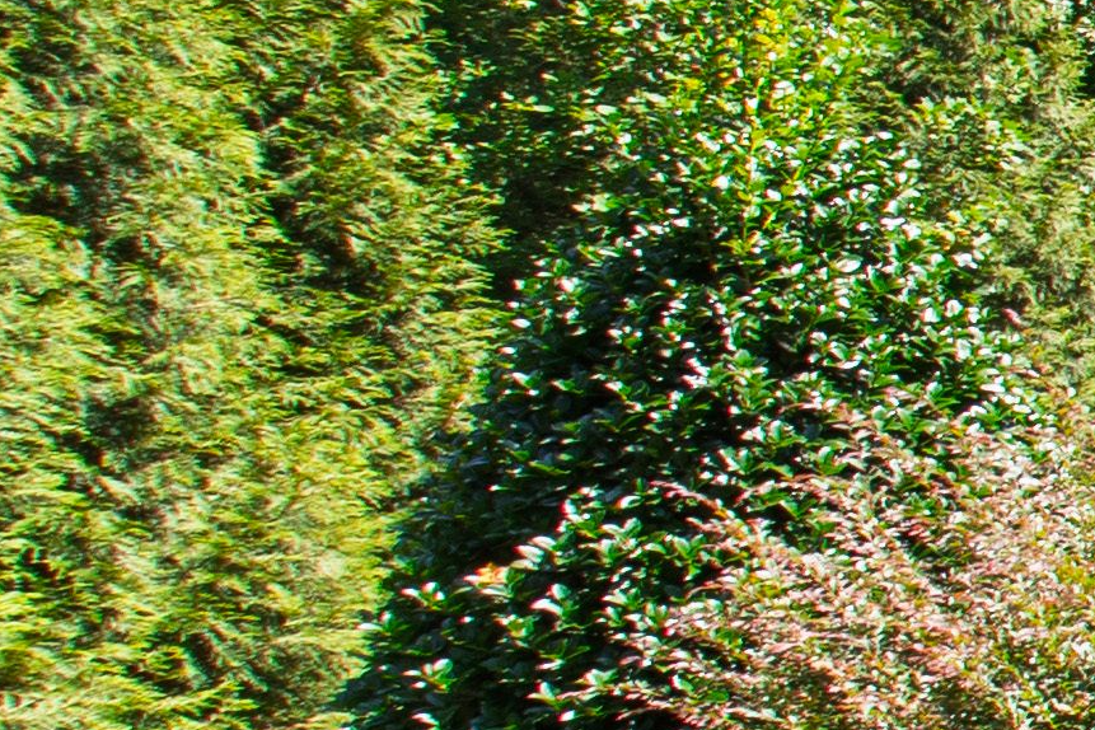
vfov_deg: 14.1
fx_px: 2950
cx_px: 3393
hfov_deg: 11.1
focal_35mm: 97
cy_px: 350
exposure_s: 1/100
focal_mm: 10
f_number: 8
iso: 100
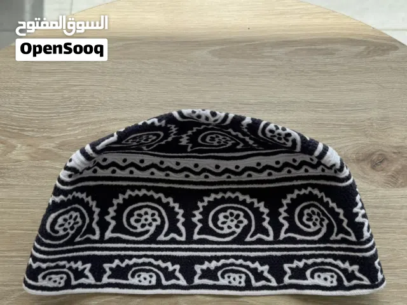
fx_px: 282
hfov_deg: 71.6
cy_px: 152
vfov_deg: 56.8
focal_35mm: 24
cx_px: 204
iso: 80
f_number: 1.78
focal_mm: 6.76
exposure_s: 1/1456
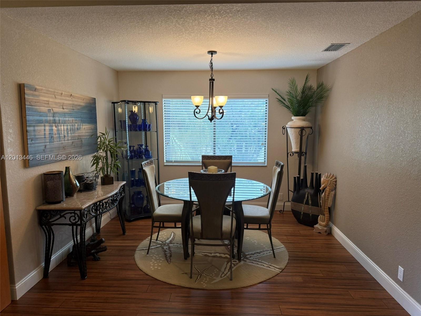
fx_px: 292
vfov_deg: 56.8
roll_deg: -0.3
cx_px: 210
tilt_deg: -6.1
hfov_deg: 71.6
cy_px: 158
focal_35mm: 24
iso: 160
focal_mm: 6.76
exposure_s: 1/60
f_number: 1.78
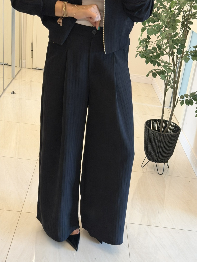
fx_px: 364
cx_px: 98
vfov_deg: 39.7
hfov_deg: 30.3
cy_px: 131
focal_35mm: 48
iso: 400
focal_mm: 6.76
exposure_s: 1/40
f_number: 1.78
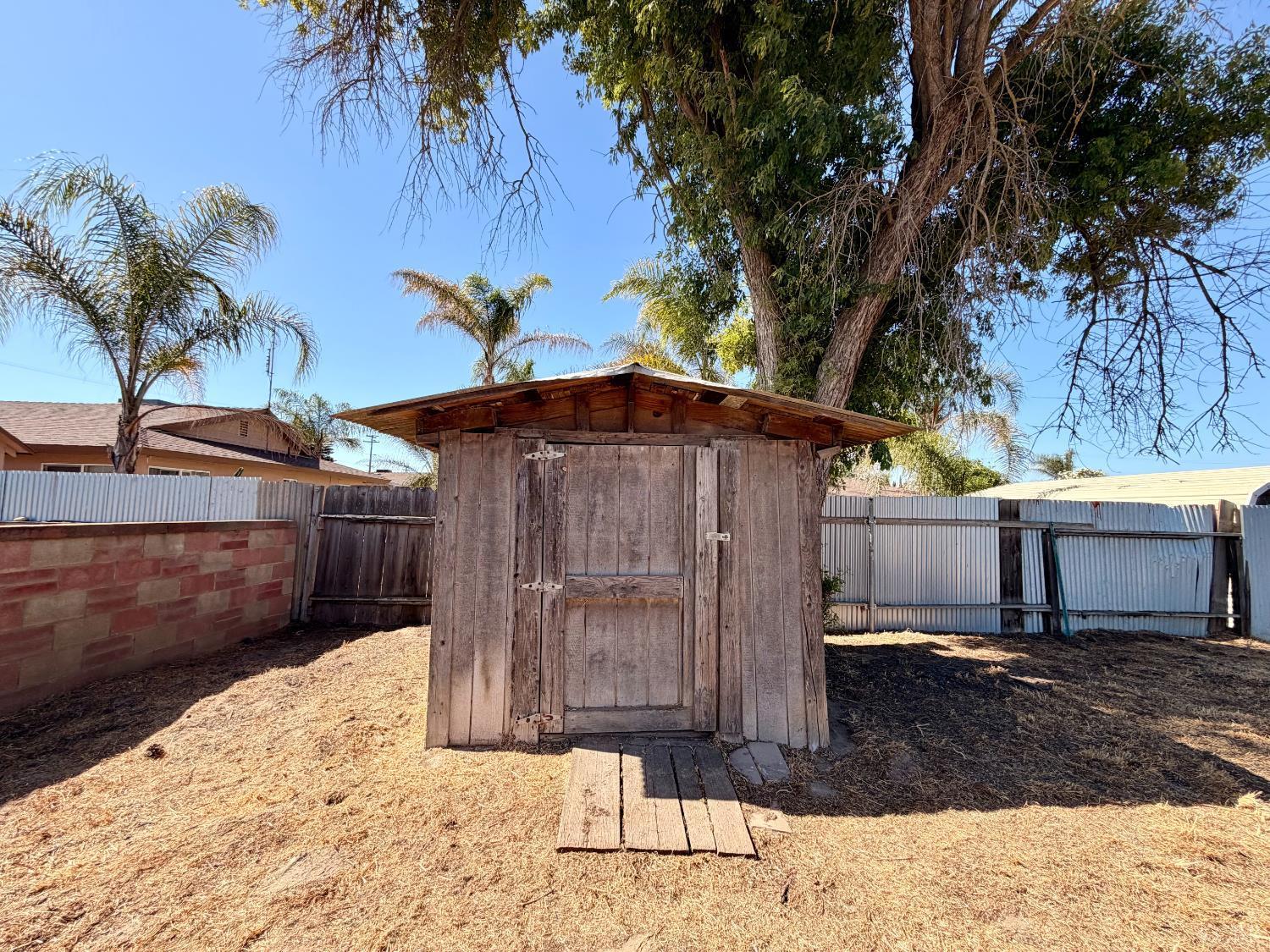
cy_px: 476
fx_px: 514
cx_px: 635
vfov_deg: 85.7
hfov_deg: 102.1
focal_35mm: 14
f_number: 2.2
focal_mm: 2.22
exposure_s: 1/770
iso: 40
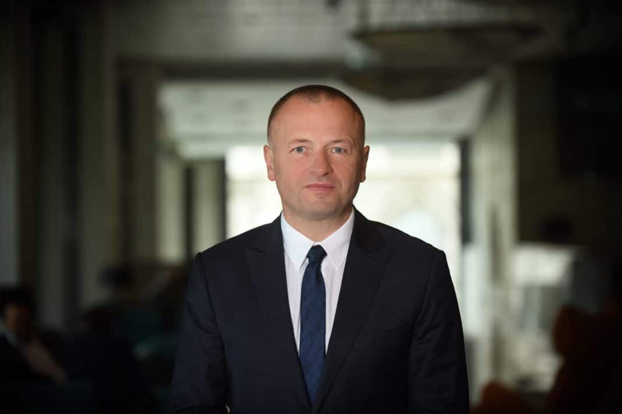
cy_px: 207
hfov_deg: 18.6
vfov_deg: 12.5
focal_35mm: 110
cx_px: 311
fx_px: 1900
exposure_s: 1/200
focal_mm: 110
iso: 500
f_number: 4.5
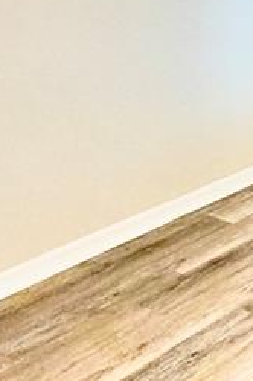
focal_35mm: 70
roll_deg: -0.5
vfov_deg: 25.7
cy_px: -81
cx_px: 386
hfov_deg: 17.4
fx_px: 740
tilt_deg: +0.7
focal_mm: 2.22
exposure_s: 1/60
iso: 400
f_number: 2.2
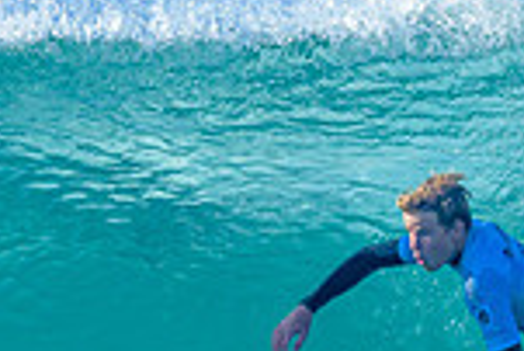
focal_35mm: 4214
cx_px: 206
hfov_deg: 0.5
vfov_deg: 0.3
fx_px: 61395
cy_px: 384
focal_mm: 800
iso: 450
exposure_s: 1/2000
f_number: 6.3
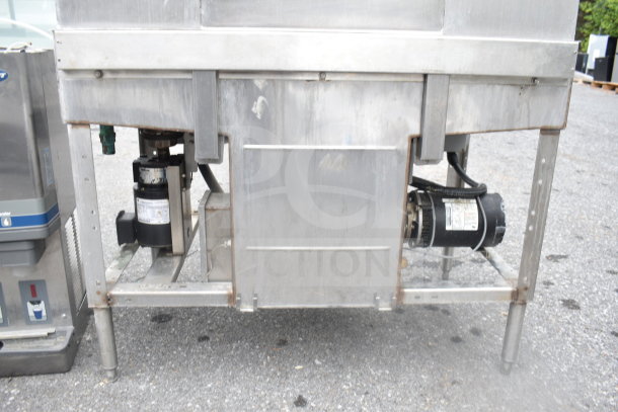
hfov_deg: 61.9
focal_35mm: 30
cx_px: 309
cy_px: 206
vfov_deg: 43.6
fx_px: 515
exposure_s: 1/80
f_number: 4.5
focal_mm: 20
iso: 200
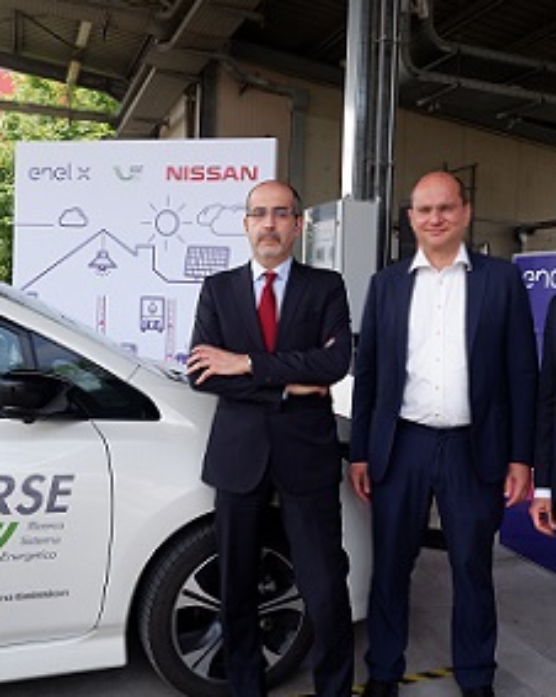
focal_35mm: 33
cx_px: 298
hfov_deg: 44.5
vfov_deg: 54.3
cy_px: 345
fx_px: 680
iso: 200
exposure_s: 1/100
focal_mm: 15.2
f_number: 8
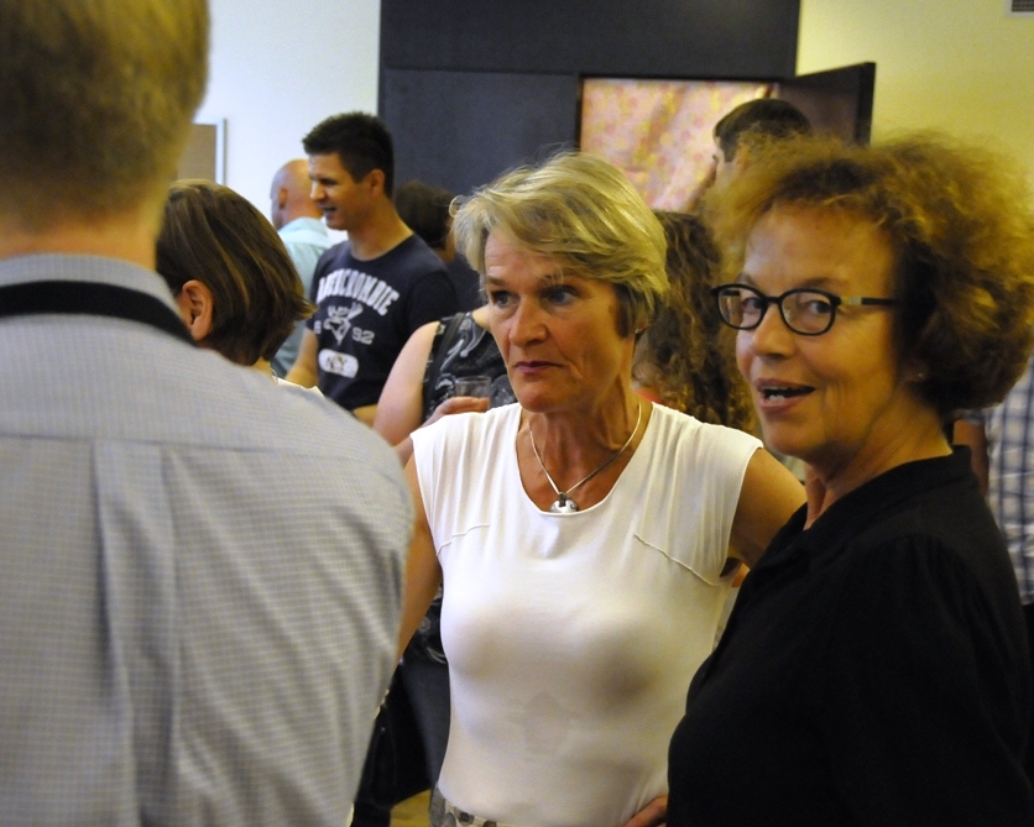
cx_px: 590
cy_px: 409
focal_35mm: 62
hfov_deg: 30.4
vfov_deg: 24.6
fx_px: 1898
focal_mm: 36
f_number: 4.2
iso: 3200
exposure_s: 1/320
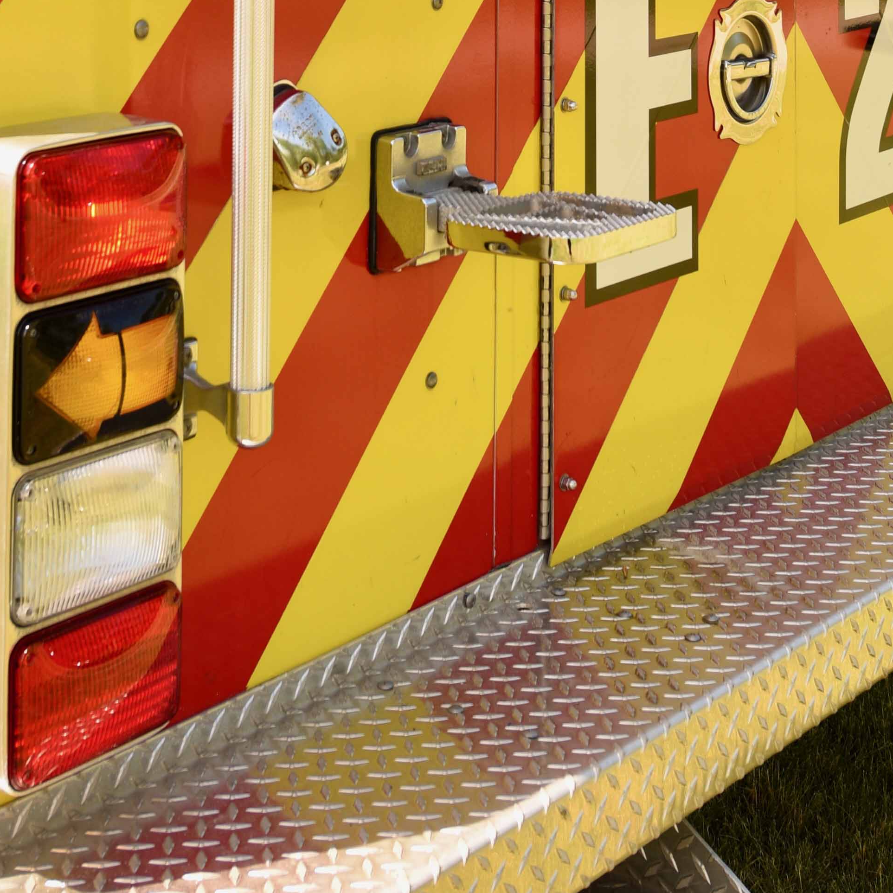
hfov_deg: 22.2
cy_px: -343
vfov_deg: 19.9
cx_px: 380
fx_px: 2277
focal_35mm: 78
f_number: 6.3
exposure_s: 1/60
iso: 64
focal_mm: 24
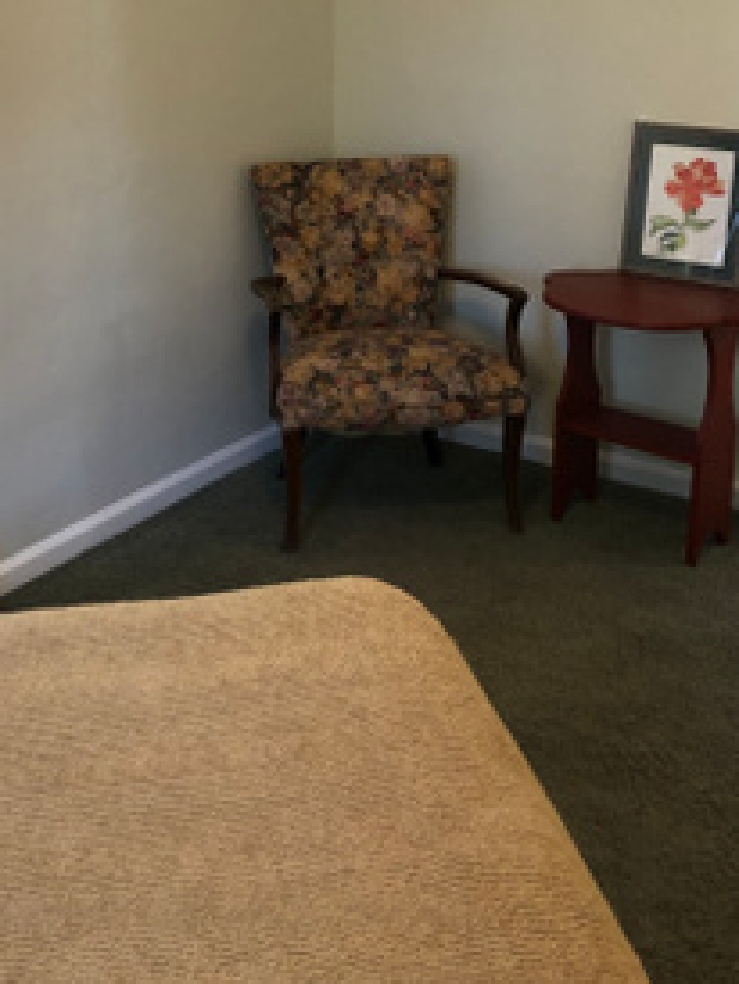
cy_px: 194
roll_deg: -0.2
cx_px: 244
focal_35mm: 49
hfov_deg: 29.5
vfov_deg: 37.5
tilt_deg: -9.6
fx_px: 1393
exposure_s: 1/15
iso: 50
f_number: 1.8
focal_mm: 3.99
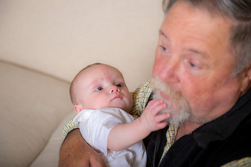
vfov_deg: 19.4
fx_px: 488
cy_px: 84
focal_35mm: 70
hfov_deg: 28.9
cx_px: 126
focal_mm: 70
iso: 250
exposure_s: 1/200
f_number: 4
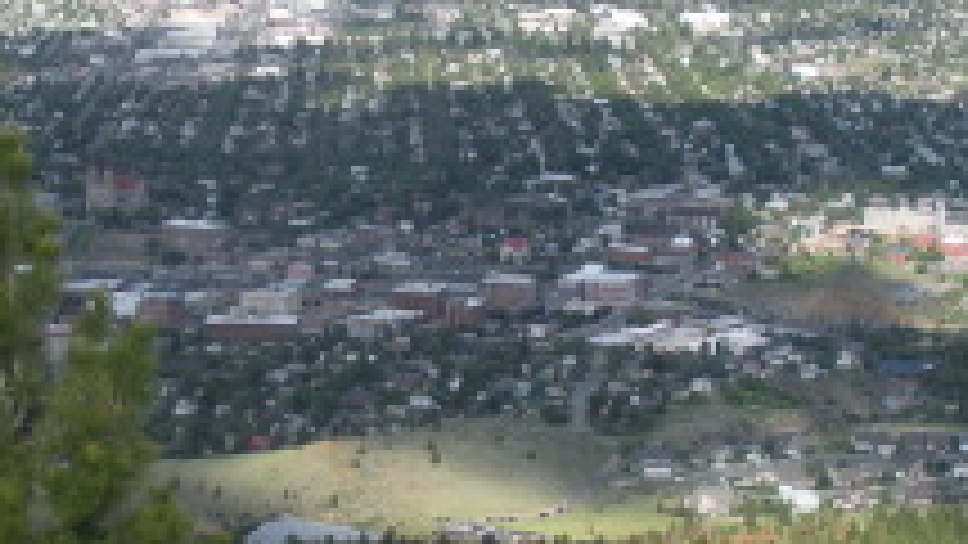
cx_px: 392
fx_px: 3003
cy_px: 261
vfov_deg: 10.4
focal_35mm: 117
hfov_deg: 18.3
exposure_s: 1/538
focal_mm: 6.3
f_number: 3.5
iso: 64
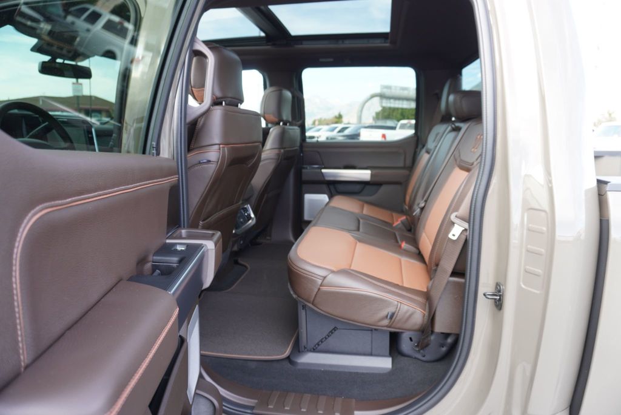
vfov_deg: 53.2
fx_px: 414
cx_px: 310
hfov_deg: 73.7
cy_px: 208
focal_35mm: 24
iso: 160
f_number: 4
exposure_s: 1/60
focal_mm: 16
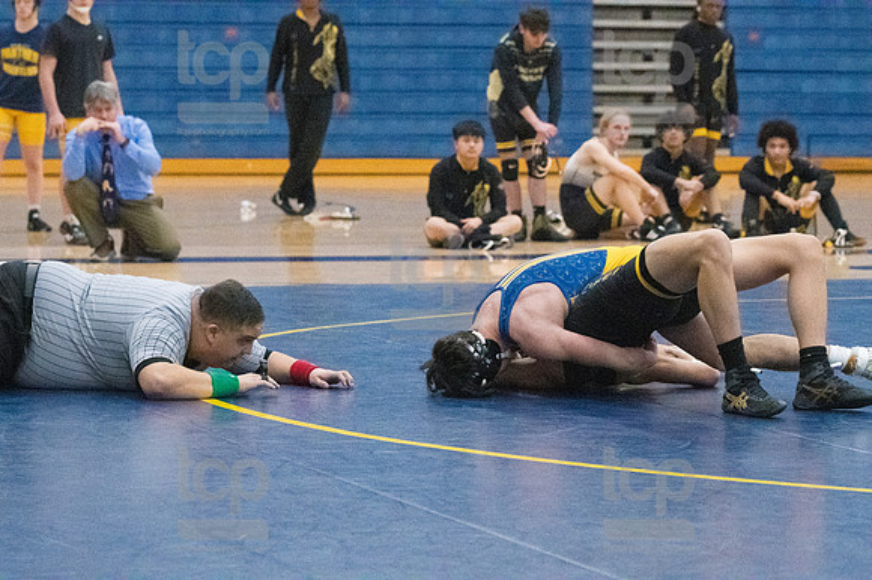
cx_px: 436
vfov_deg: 9.7
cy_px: 290
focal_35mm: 142
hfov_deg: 14.5
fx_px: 3437
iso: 8000
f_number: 4.5
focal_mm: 95
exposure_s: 1/1000
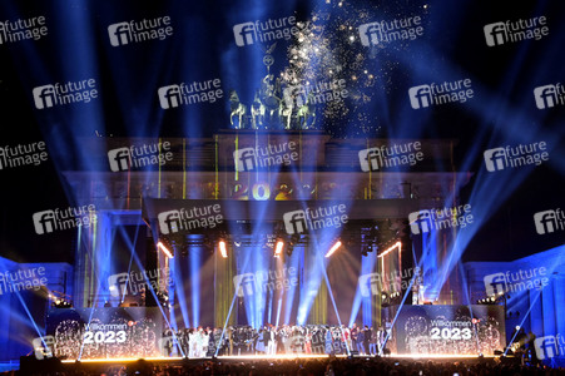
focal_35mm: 55
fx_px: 863
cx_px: 282
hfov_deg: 36.3
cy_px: 188
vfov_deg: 24.6
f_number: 5.6
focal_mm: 55
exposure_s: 1/250
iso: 12800
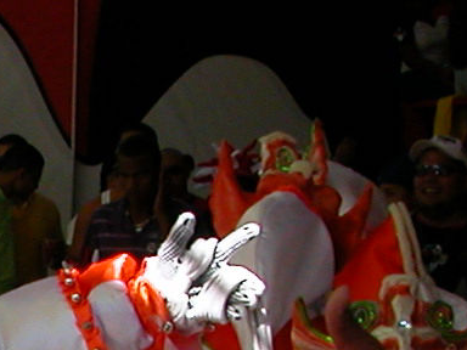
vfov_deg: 9.3
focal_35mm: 154
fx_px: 2078
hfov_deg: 12.1
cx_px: -278
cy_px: 544
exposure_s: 1/303
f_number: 4.5
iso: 100
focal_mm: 5.6
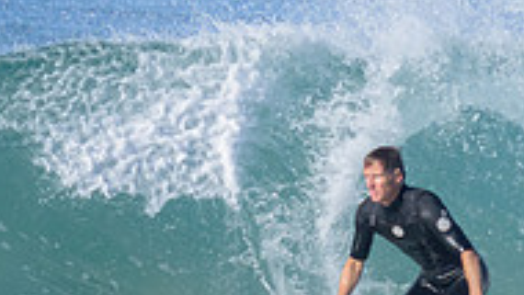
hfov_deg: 0.6
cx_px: 259
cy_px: 324
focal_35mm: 3472
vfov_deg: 0.4
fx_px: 48255
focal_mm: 800
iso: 560
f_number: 11
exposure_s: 1/1250
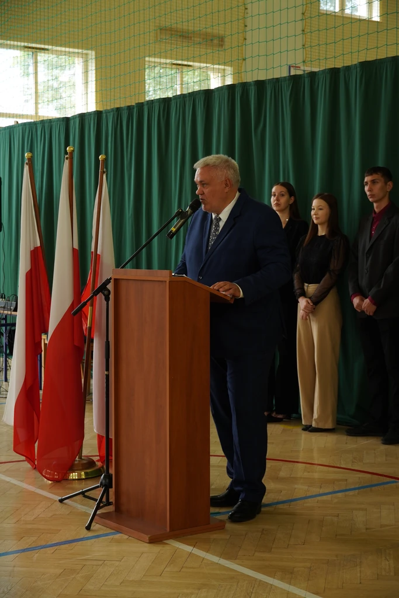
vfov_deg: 31.2
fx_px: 1072
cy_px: 299
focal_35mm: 64
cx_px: 200
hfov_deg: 21.1
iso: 320
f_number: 5
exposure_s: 1/125
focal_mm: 43
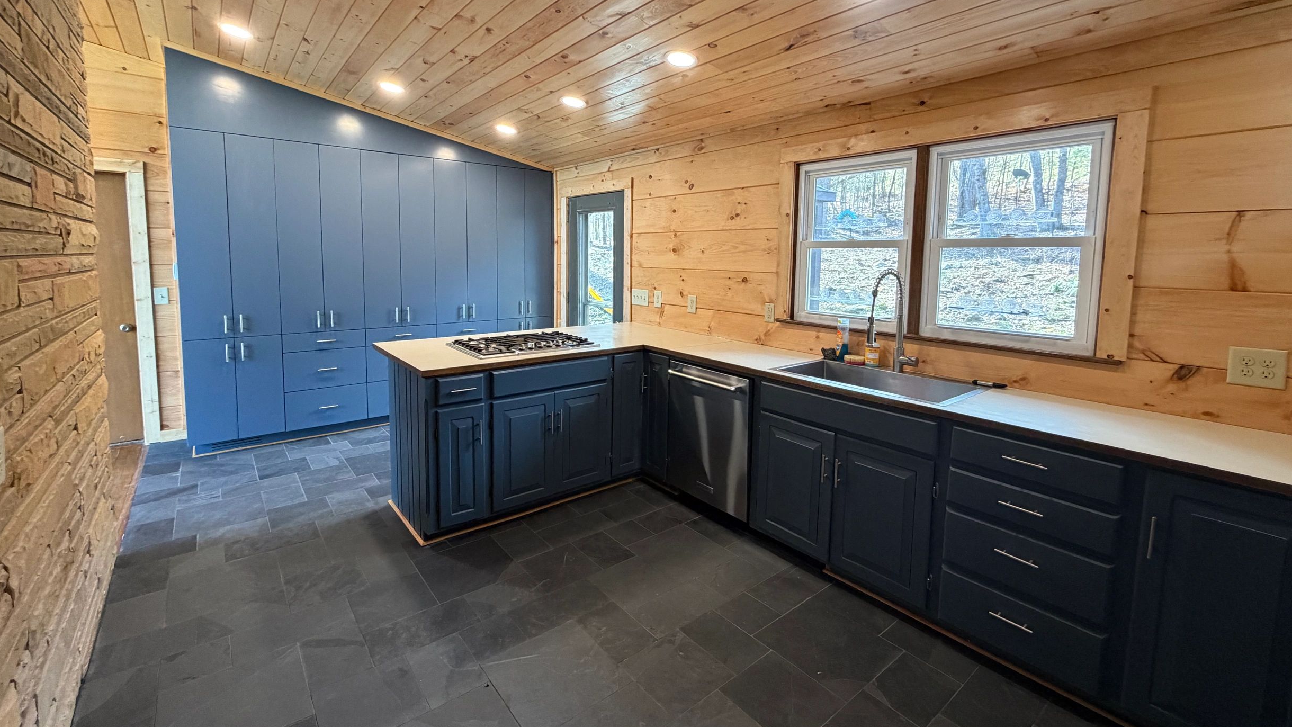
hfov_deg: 99.4
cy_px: 302
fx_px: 548
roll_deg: -0.1
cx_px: 632
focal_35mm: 16
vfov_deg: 66.6
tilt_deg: -5.3
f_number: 2.2
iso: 320
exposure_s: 1/60
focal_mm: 2.22
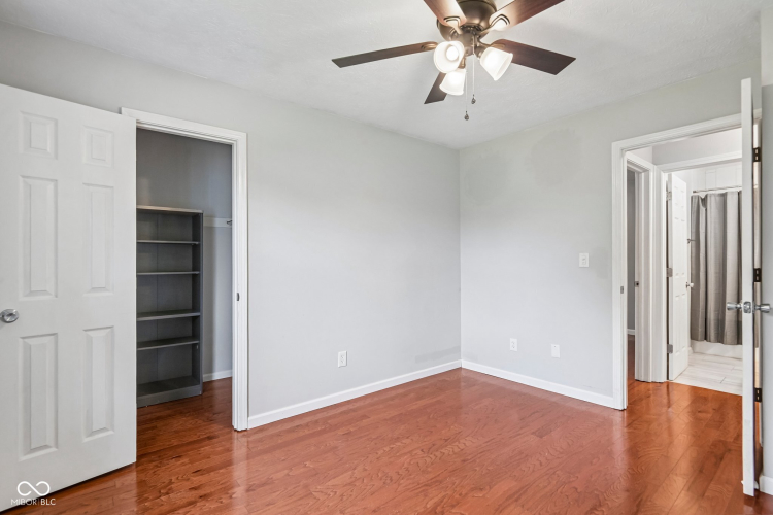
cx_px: 386
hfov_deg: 96.7
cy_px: 258
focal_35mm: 16
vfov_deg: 73.7
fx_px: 344
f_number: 8
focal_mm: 16
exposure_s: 1/15
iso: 400
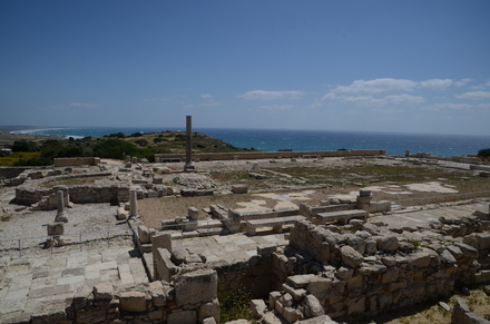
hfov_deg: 73.9
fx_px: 326
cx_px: 245
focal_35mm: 24
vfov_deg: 52.9
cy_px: 162
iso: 100
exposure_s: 1/400
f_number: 10
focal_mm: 16
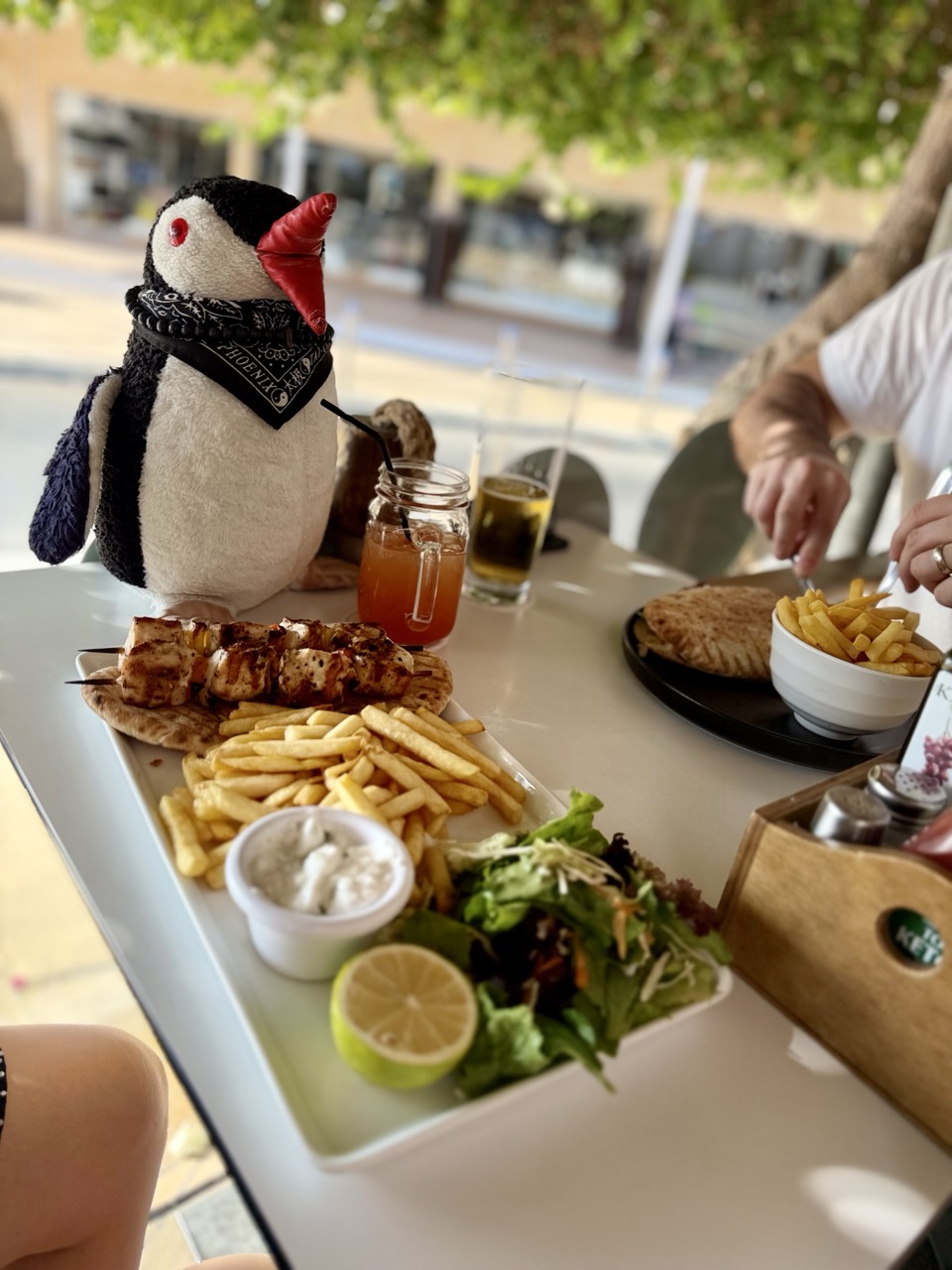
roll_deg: -11.3
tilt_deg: -25.8
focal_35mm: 24
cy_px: 635
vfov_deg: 71.6
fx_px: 880
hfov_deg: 56.8
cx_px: 476
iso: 80
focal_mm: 6.76
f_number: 1.78
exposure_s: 1/1005
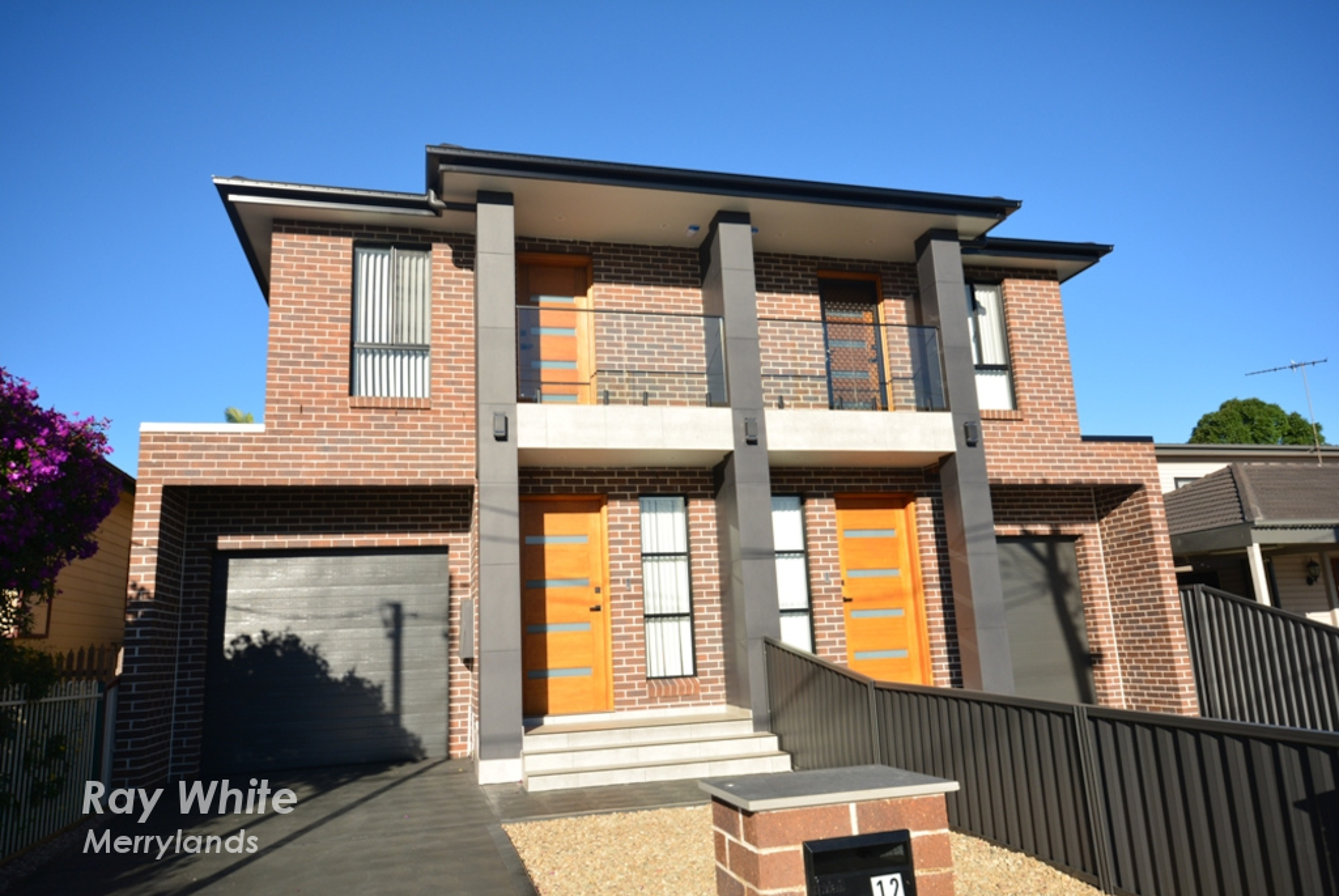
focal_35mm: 15
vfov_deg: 77.5
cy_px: 448
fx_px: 558
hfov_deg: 100.3
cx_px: 670
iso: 220
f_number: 4
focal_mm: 10
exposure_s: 1/60
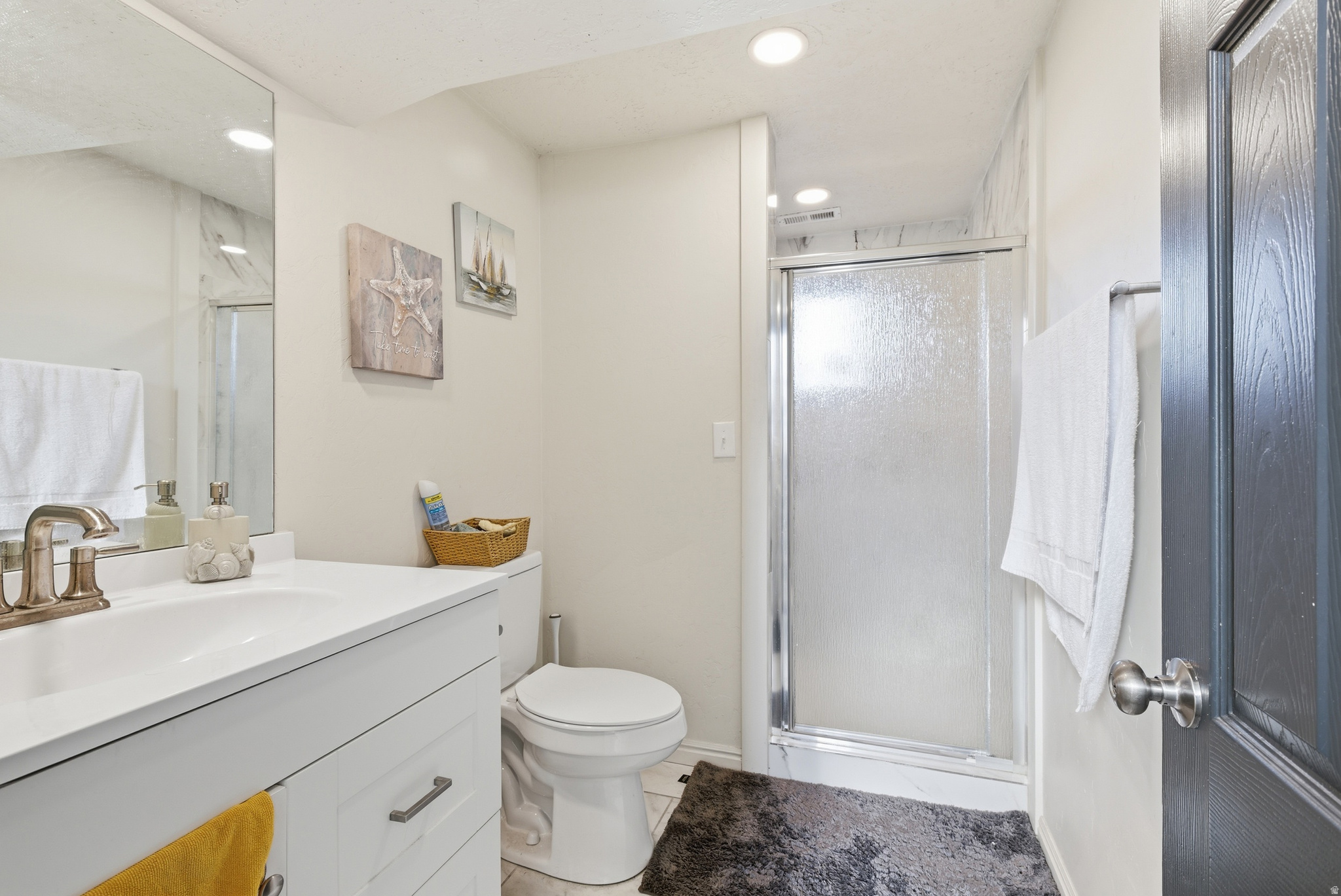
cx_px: 670
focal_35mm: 16
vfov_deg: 73.8
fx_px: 596
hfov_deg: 96.7
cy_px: 448
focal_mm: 16
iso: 100
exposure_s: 1/10
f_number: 10
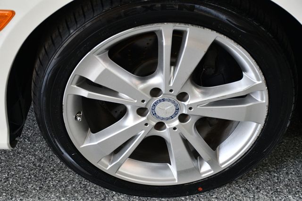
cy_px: 100
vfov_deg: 20.3
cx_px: 151
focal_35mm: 67
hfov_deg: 30.1
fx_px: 562
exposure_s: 1/125
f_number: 4.5
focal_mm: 45
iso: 1100
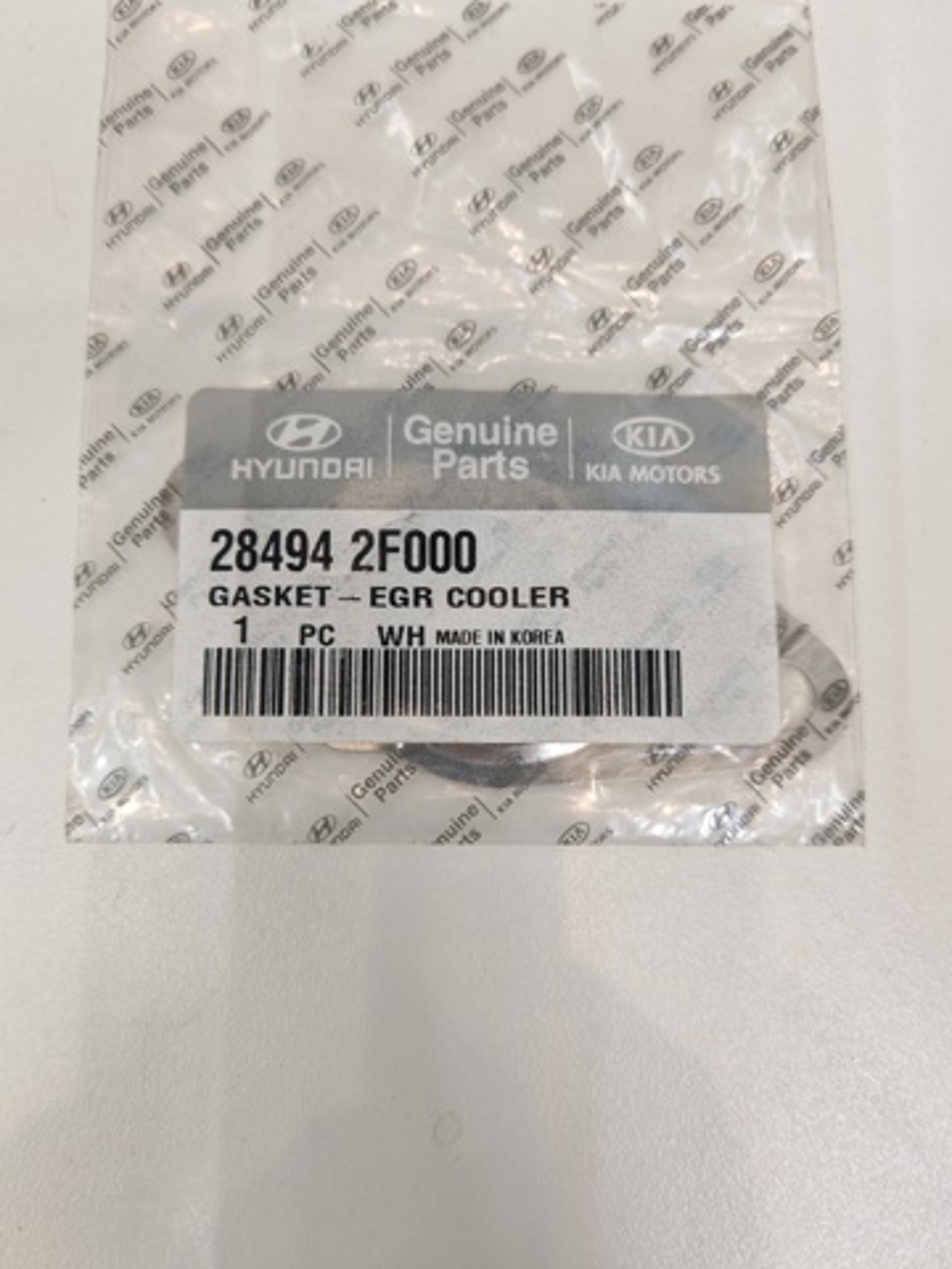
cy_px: 634
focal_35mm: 27
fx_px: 990
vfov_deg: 65.3
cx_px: 476
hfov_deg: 51.4
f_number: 1.9
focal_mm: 6.67
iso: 400
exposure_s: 1/50
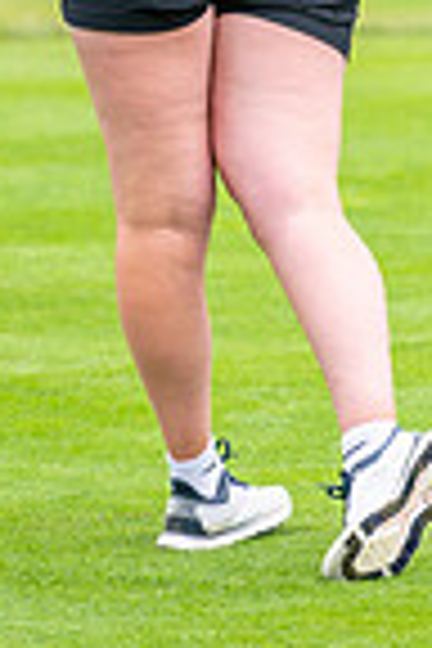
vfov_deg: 2.2
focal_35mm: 939
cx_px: 504
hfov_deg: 1.5
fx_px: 16901
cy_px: -356
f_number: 5
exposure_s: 1/1600
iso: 400
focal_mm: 300
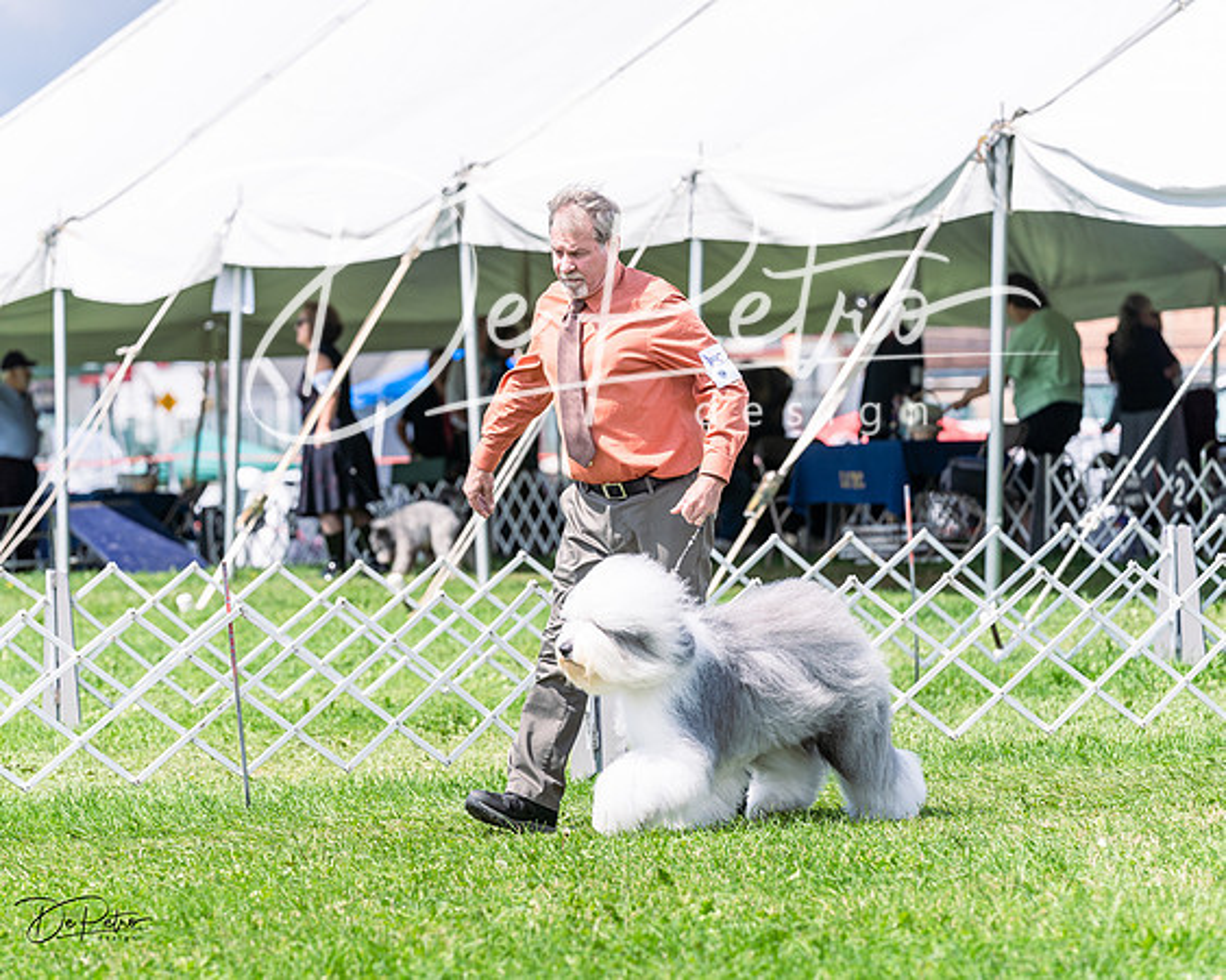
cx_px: 613
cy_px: 490
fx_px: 6372
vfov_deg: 8.8
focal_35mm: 176
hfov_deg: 11.0
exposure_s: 1/1000
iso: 100
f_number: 4.5
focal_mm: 156
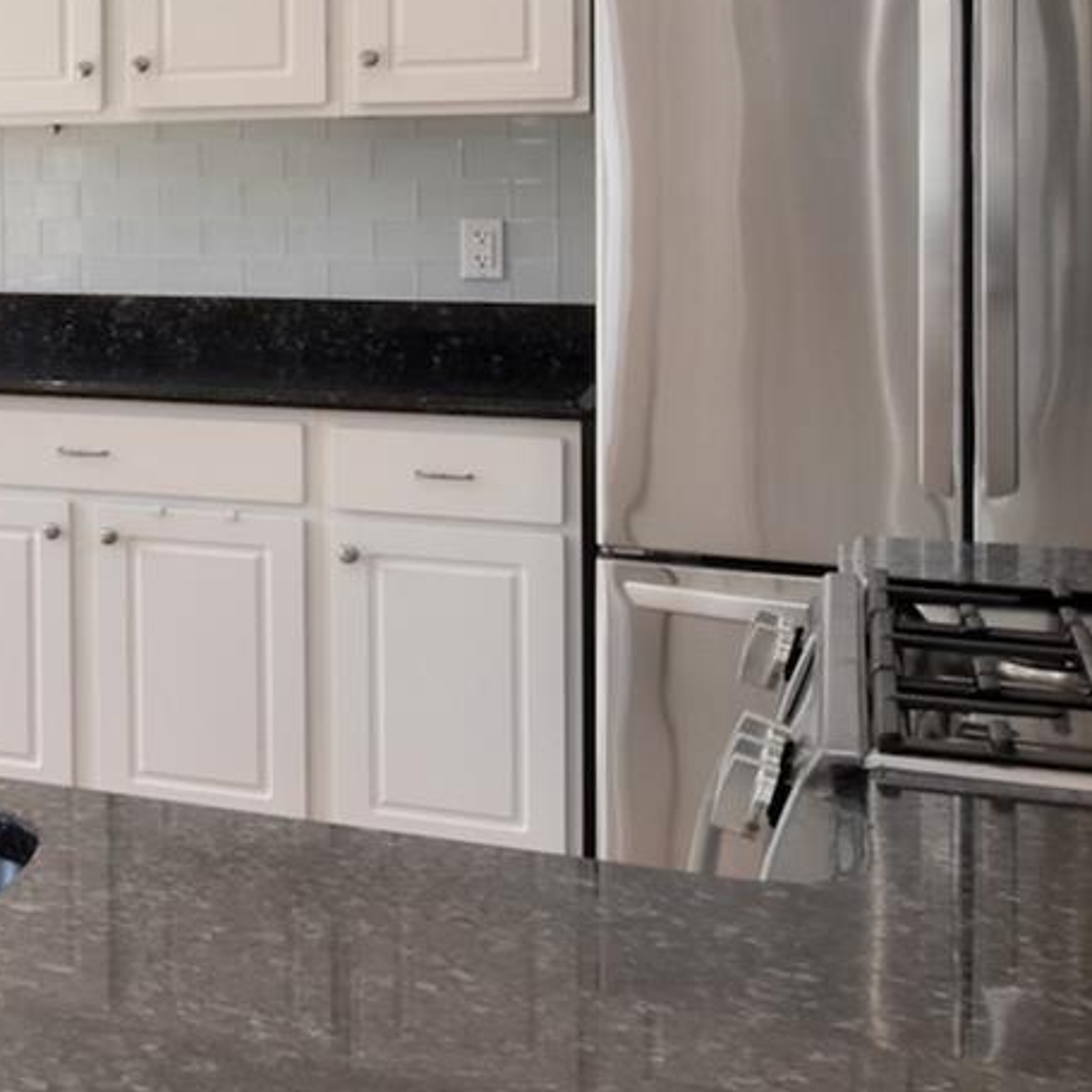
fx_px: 2245
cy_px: 164
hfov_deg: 19.0
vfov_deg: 26.6
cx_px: -991
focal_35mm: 63
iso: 500
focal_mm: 11
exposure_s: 1/60
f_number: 13
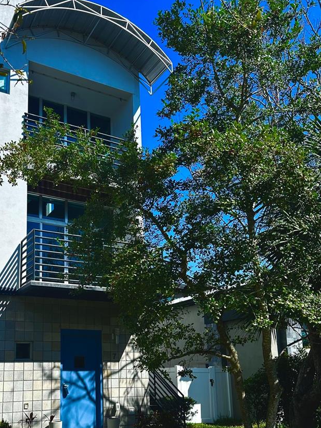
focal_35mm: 35
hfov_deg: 40.1
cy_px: 297
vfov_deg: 51.3
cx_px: 105
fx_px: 433
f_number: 1.78
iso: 80
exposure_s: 1/3717
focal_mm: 6.86
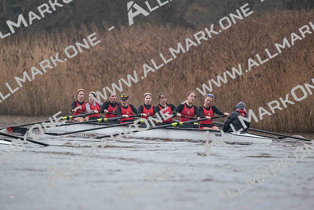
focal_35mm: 400
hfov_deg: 5.2
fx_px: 3490
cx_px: 157
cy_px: 105
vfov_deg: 3.4
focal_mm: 400
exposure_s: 1/1600
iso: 6400
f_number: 4.5
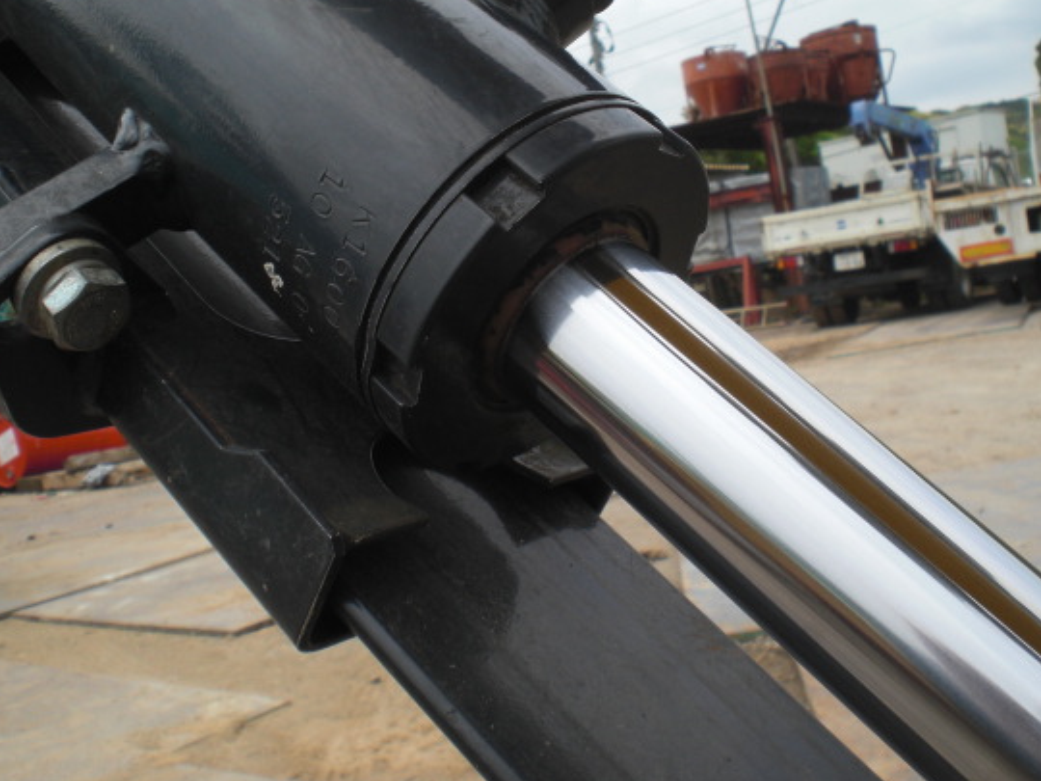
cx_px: 555
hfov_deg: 42.1
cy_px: 357
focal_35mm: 45
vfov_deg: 32.2
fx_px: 1353
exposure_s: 1/320
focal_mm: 6.3
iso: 64
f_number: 5.6
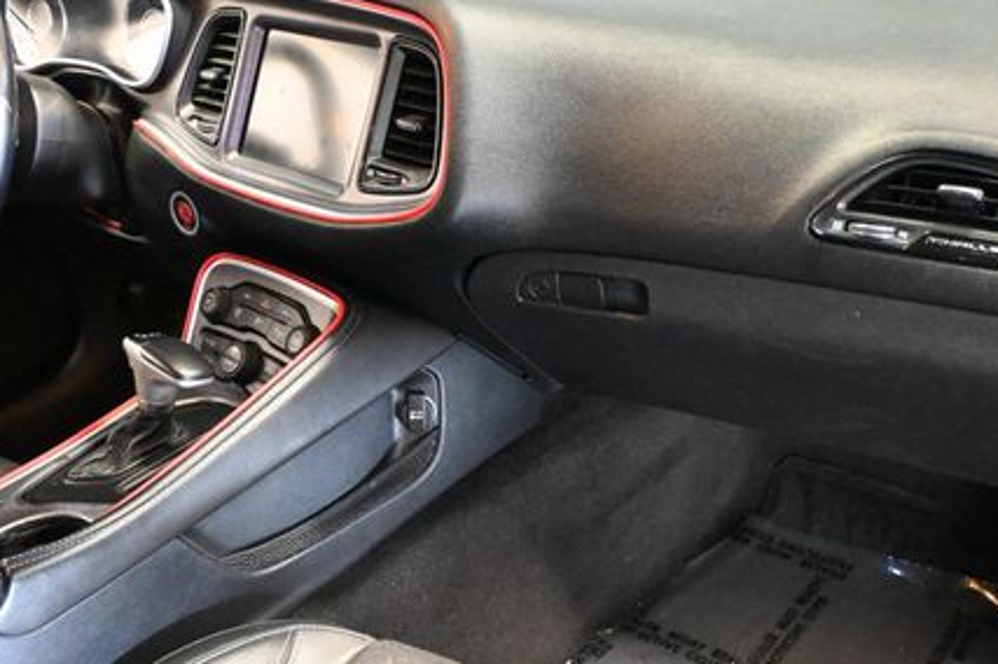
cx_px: 470
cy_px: 374
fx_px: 1247
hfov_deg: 43.6
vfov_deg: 29.8
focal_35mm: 45
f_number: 3.8
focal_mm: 20
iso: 12800
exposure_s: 1/25
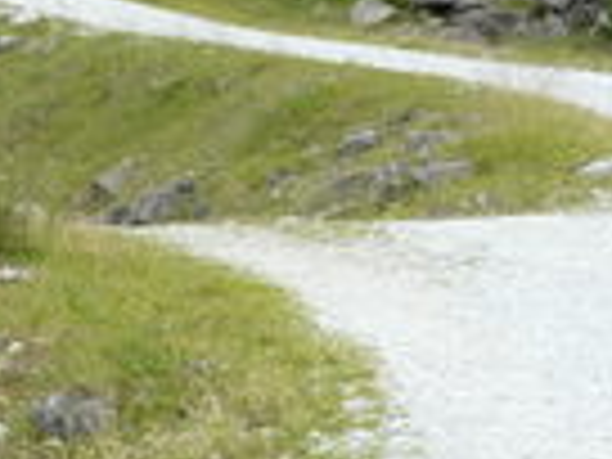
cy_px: -144
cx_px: -742
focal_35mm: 165
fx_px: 2917
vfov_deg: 8.9
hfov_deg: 10.6
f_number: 4
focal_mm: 5.7
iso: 100
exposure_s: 1/160
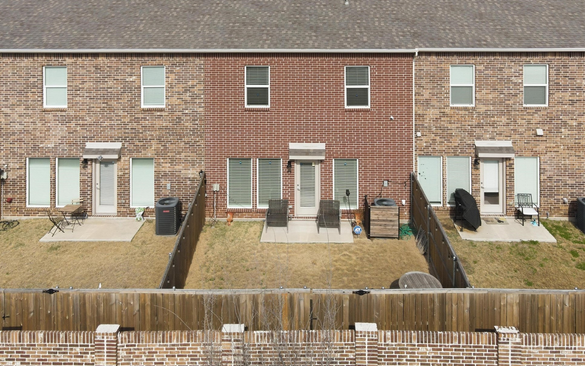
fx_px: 430
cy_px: 164
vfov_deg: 45.9
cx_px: 300
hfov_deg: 68.4
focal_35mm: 27
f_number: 2.8
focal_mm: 4.5
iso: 100
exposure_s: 1/1250
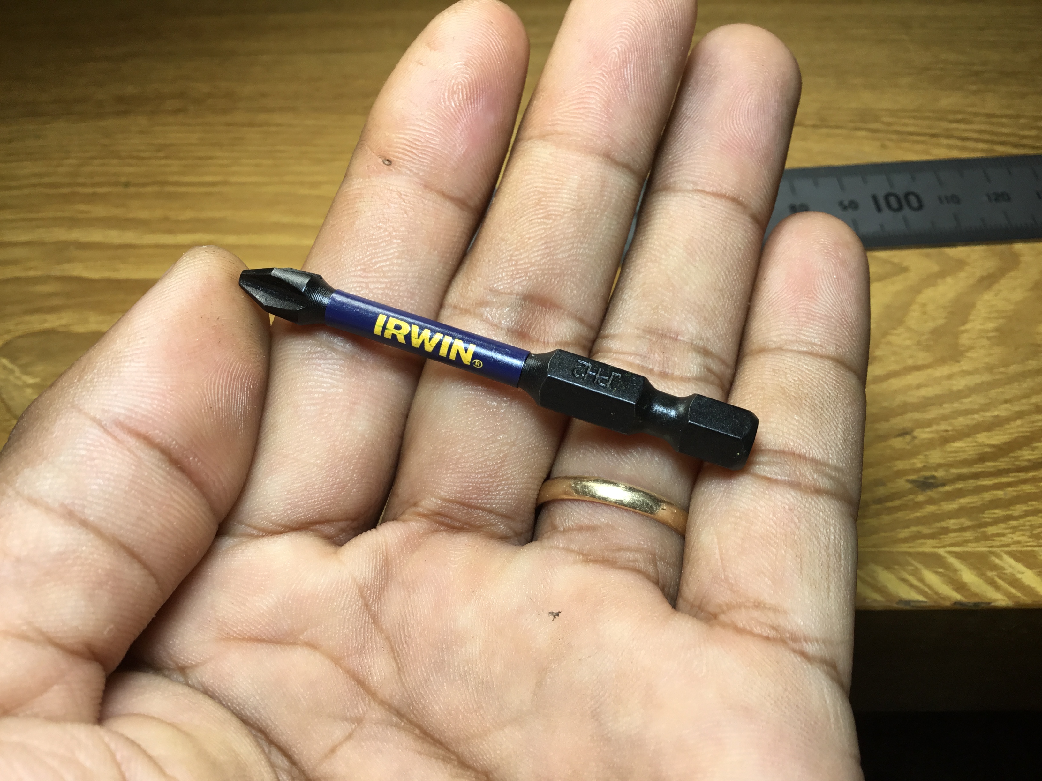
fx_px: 933
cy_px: 390
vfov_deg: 45.4
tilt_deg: -51.4
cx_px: 521
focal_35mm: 31
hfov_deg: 58.4
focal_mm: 3.3
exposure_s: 1/126
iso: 25
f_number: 2.4
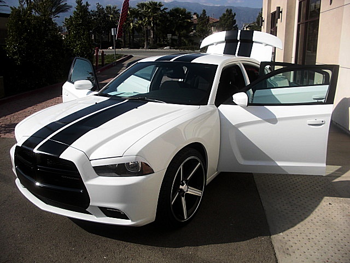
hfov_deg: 51.4
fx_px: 364
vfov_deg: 39.7
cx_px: 175
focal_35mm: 36
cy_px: 132
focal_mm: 6.3
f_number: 7.9
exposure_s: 1/200
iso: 50
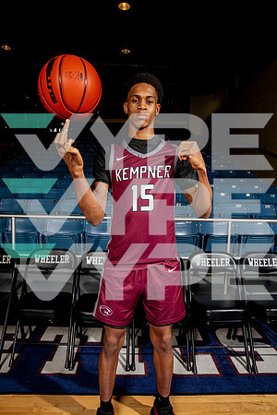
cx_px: 138
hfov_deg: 53.1
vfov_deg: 73.7
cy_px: 208
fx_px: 277
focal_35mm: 24
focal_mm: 24
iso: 250
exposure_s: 1/125
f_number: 7.1
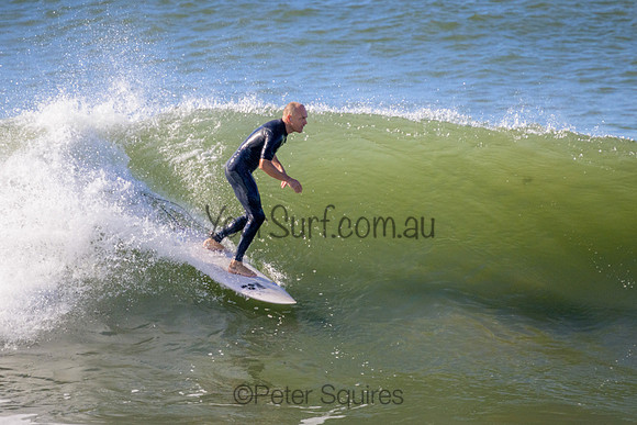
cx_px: 282
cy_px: 169
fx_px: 17963
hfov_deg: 2.0
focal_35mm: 1015
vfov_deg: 1.4
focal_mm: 800
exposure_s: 1/2000
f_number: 11
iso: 1400
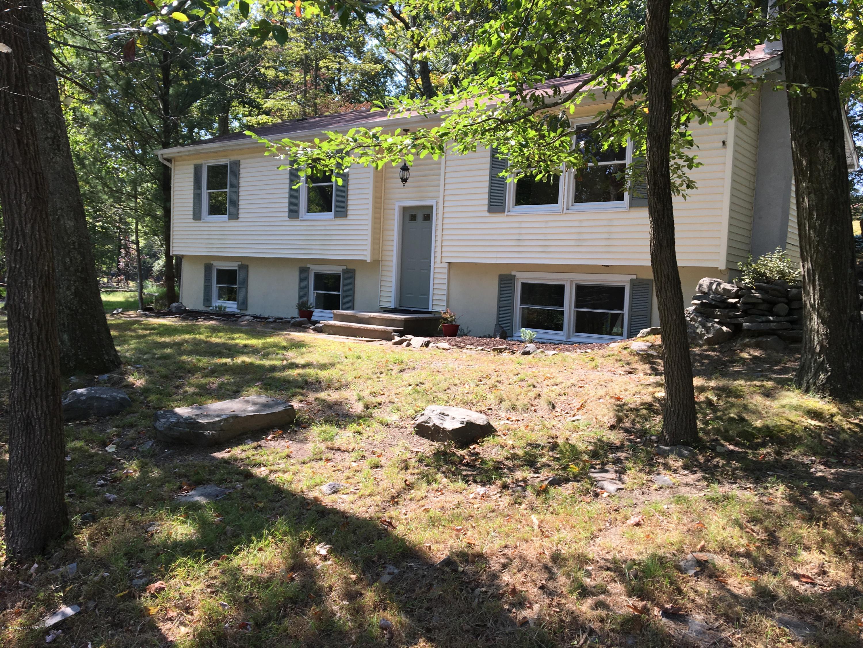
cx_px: 432
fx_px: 723
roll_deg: -2.8
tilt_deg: -1.6
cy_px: 324
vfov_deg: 48.2
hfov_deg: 61.7
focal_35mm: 29
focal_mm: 4.15
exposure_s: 1/437
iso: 25
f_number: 2.2
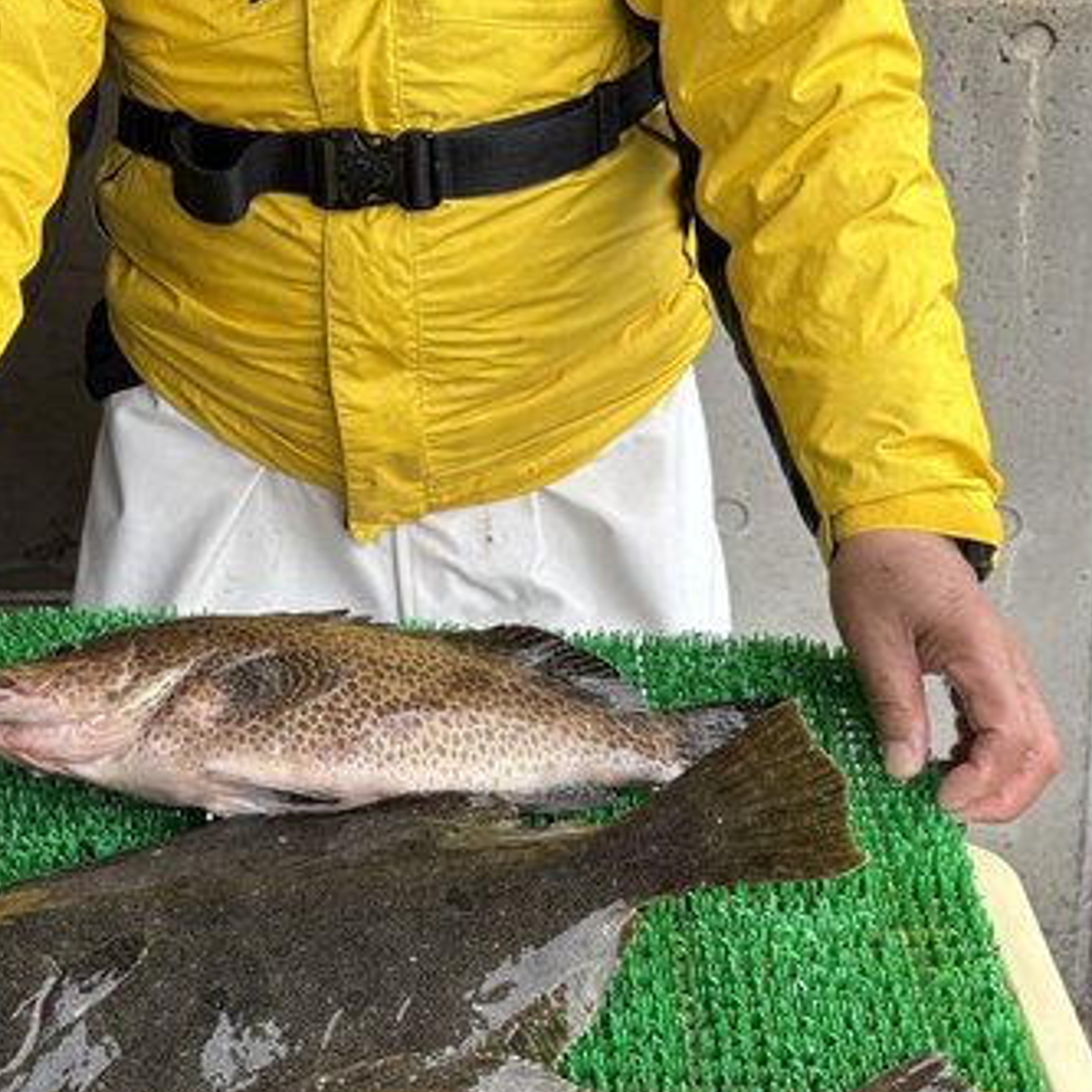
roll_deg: +1.7
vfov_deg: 28.3
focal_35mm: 59
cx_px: 334
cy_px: 180
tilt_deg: -16.3
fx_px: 2106
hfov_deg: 28.8
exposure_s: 1/180
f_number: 1.6
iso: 40
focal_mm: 5.96
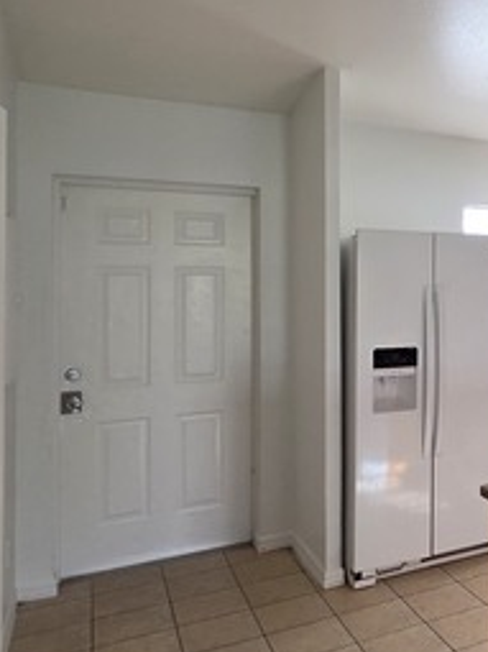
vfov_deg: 53.7
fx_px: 640
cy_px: 275
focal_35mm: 34
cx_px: 588
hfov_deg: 33.7
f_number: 2.2
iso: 200
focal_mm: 2.2
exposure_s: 1/120
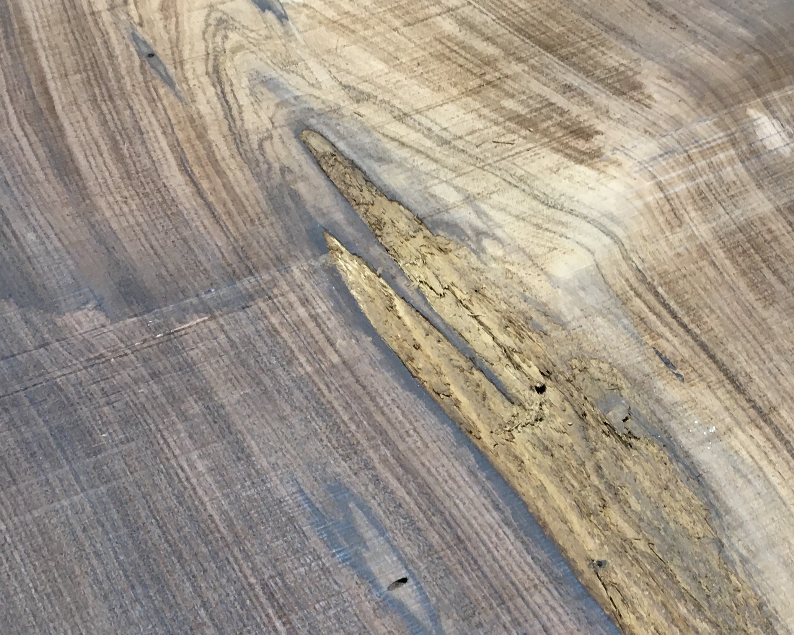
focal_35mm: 55
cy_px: 540
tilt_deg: -57.4
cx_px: 532
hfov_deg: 33.8
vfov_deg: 26.9
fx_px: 1292
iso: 80
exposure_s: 1/33
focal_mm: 4.15
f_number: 2.2
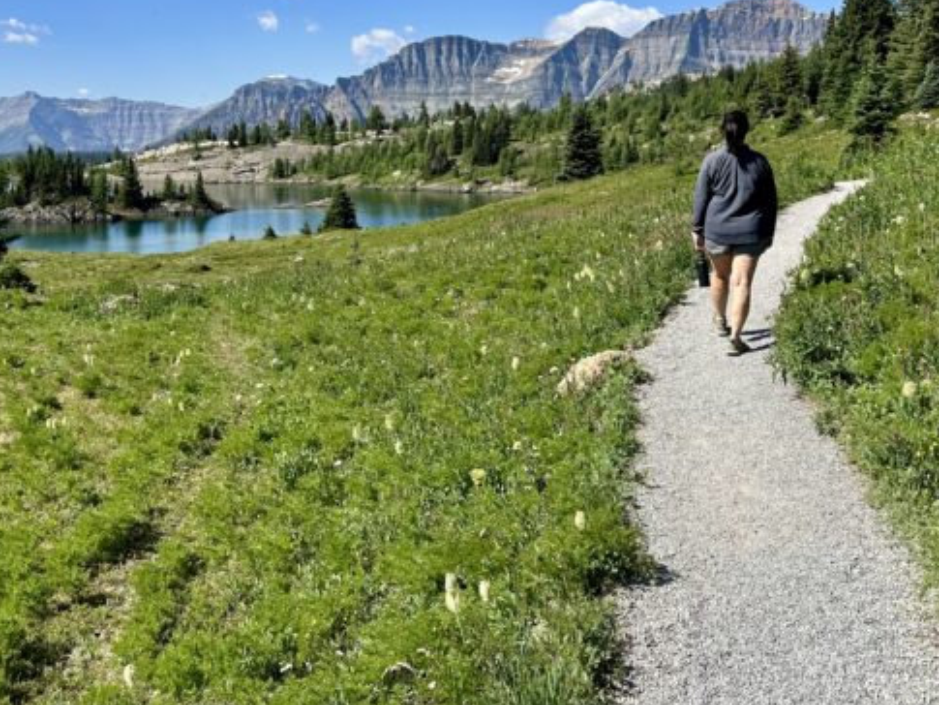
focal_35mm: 38
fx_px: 1031
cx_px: 490
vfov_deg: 37.2
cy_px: 221
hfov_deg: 49.0
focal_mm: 6.86
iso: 80
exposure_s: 1/3861
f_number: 1.78
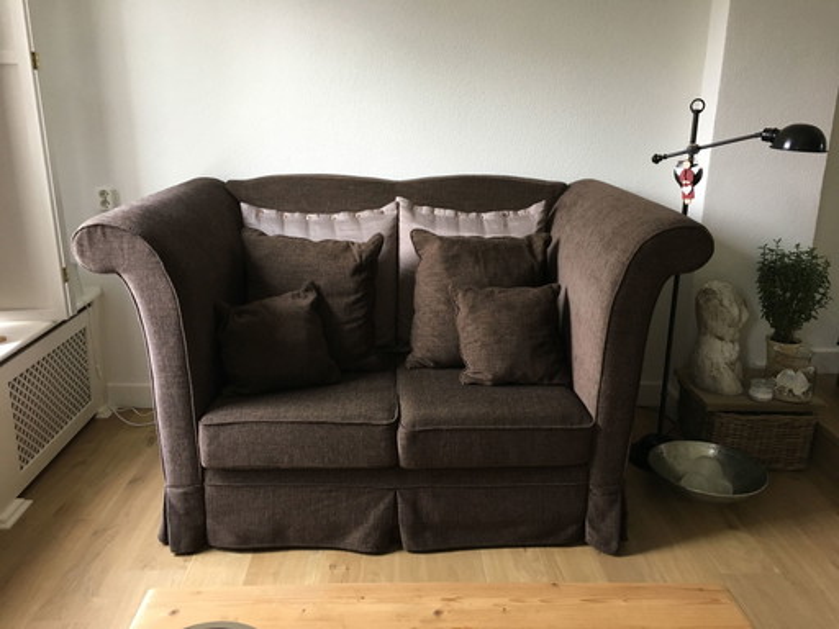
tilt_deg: -16.6
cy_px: 314
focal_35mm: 29
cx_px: 420
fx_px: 703
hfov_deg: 61.7
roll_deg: -0.8
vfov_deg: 48.2
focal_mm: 4.15
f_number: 2.2
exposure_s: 1/33
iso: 125
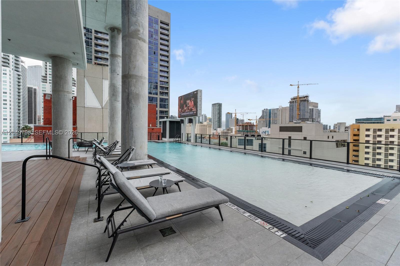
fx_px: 167
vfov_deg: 77.3
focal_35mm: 15
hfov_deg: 100.4
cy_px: 133
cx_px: 200
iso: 250
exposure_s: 1/640
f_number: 9
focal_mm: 10
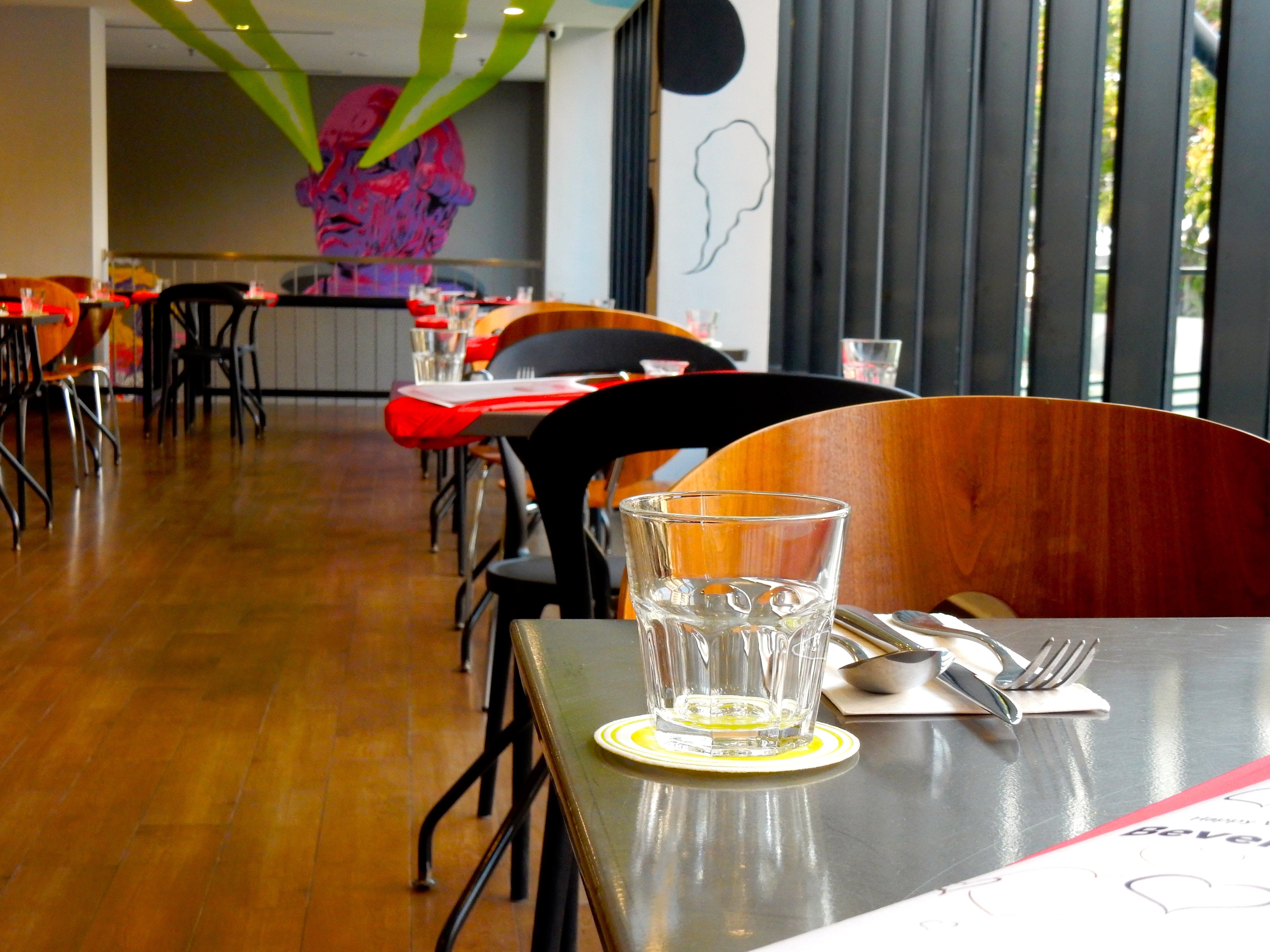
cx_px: 635
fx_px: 1871
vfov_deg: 28.6
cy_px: 476
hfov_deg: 37.5
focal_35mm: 51
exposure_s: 1/30
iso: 400
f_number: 4.5
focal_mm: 9
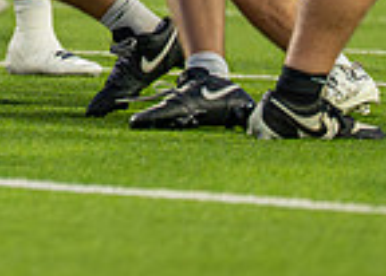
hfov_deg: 2.2
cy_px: -298
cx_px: -145
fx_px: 9937
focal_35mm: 906
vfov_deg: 1.6
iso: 1600
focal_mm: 188
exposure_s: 1/1250
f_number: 2.8
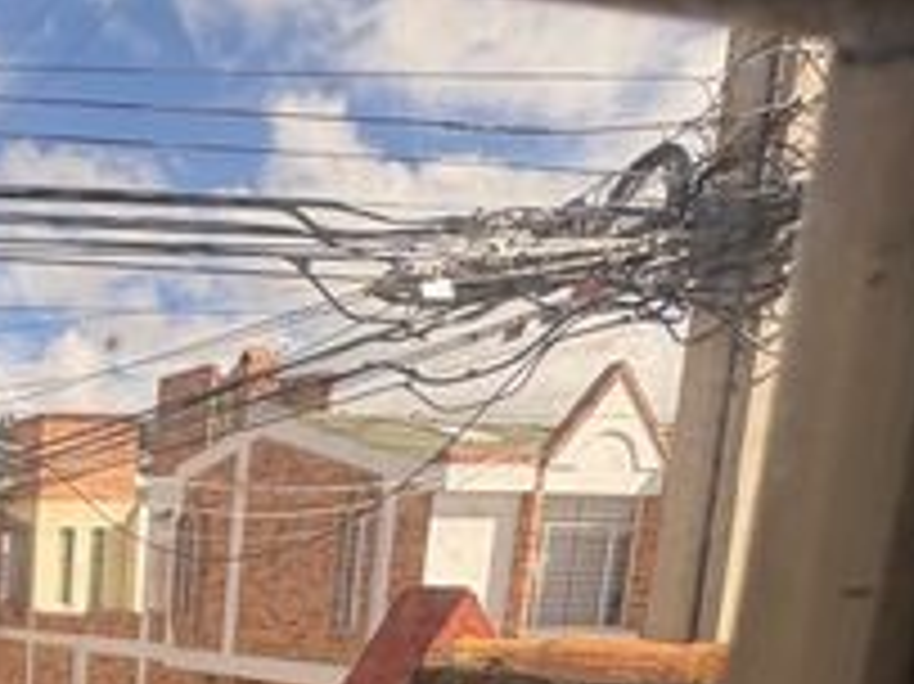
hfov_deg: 32.8
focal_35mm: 46
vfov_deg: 27.5
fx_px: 1214
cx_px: -218
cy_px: 828
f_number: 2.2
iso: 40
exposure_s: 1/657
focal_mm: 2.22
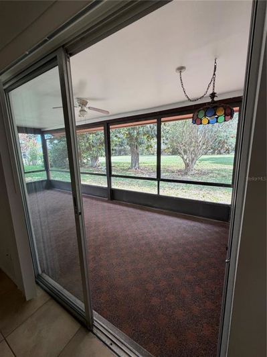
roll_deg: +1.3
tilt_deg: -9.4
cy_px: 178
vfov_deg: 102.1
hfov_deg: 85.7
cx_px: 134
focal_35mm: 14
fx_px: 144
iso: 100
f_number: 2.2
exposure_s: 1/121
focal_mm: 2.22
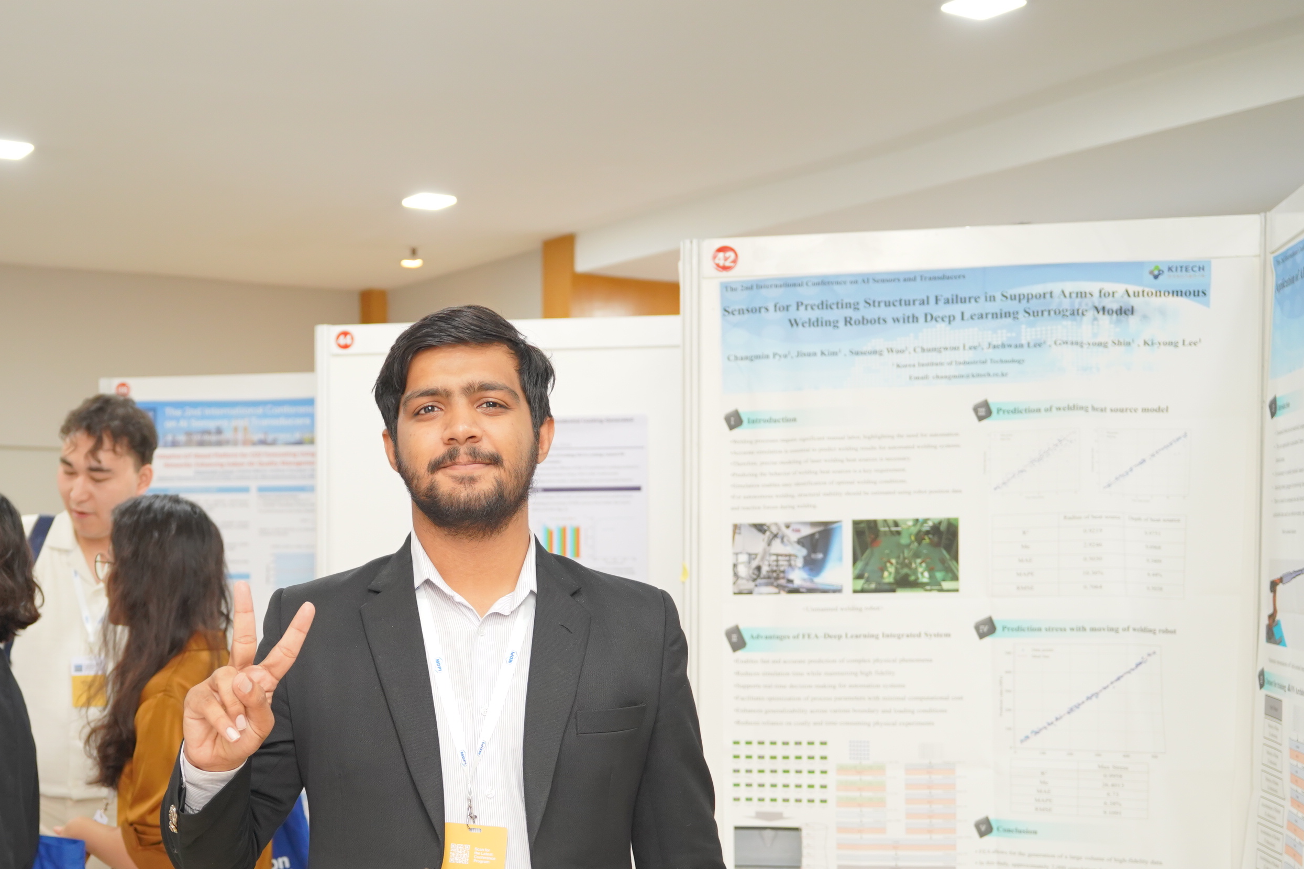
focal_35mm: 50
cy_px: 658
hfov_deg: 39.3
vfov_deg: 26.8
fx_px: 1798
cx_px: 403
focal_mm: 31.4
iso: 1250
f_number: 2.8
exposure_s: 1/125
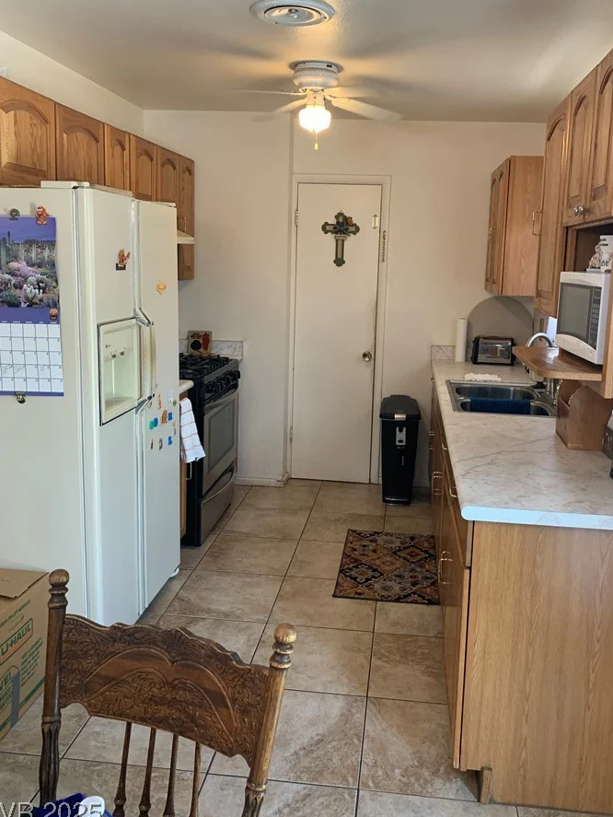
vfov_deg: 59.8
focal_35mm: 30
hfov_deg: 46.8
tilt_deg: -5.9
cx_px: 330
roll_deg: -1.8
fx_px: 708
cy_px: 368
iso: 125
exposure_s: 1/60
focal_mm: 4.25
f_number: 1.8
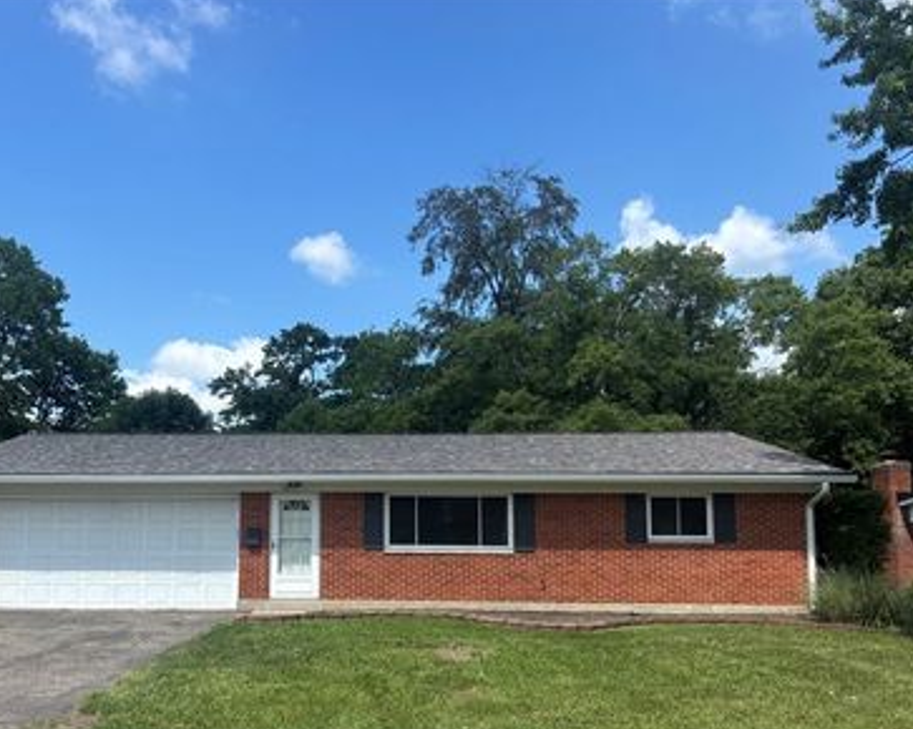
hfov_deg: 51.0
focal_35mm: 35
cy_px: 459
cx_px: 337
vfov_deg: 41.9
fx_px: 945
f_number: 1.6
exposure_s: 1/2571
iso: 50
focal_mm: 5.96
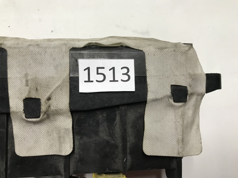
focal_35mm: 28
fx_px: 192
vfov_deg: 49.7
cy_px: 89
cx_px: 119
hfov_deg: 63.5
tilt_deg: -74.1
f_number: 1.8
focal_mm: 3.99
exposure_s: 1/33
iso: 32
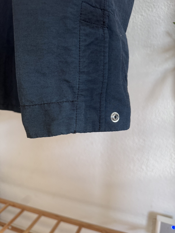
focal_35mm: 24
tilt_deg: -9.9
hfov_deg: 56.8
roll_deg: +1.8
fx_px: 162
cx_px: 88
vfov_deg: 71.6
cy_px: 116
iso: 200
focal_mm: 6.76
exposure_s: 1/65
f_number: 1.78
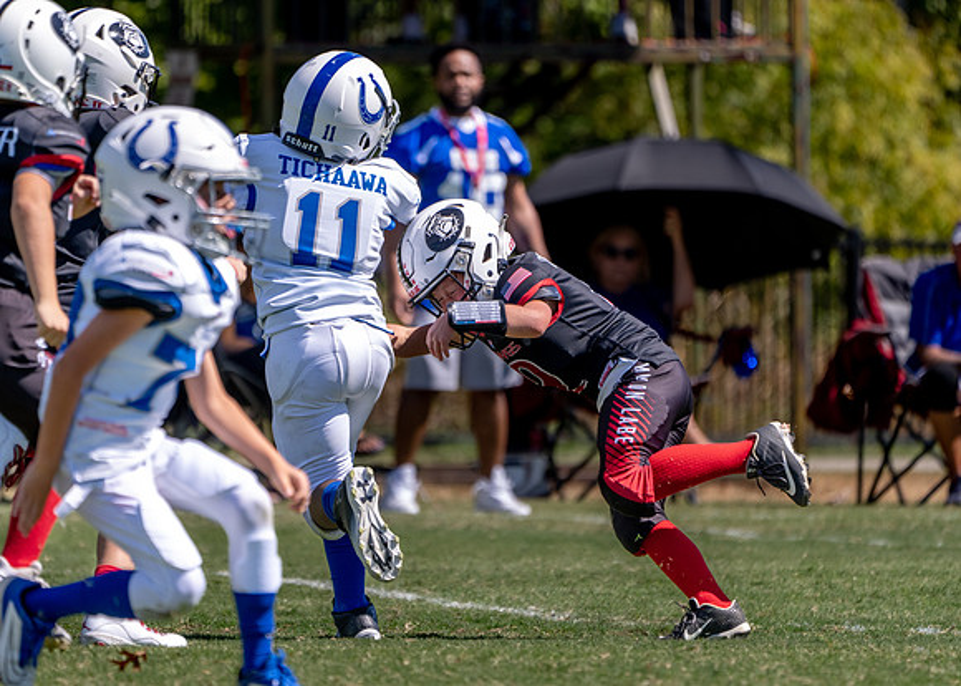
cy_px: 289
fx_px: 14946
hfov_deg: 3.7
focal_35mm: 548
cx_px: 439
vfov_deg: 2.6
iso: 320
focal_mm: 400
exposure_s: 1/1250
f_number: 5.6
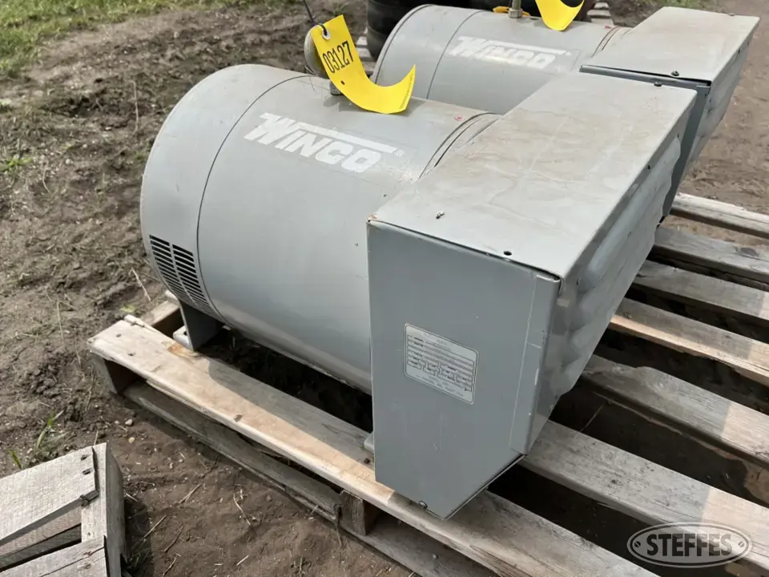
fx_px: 578
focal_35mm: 26
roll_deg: +0.3
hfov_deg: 67.3
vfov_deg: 53.1
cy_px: 288
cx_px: 384
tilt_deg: -38.2
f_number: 1.5
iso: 50
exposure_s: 1/4115
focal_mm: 5.7
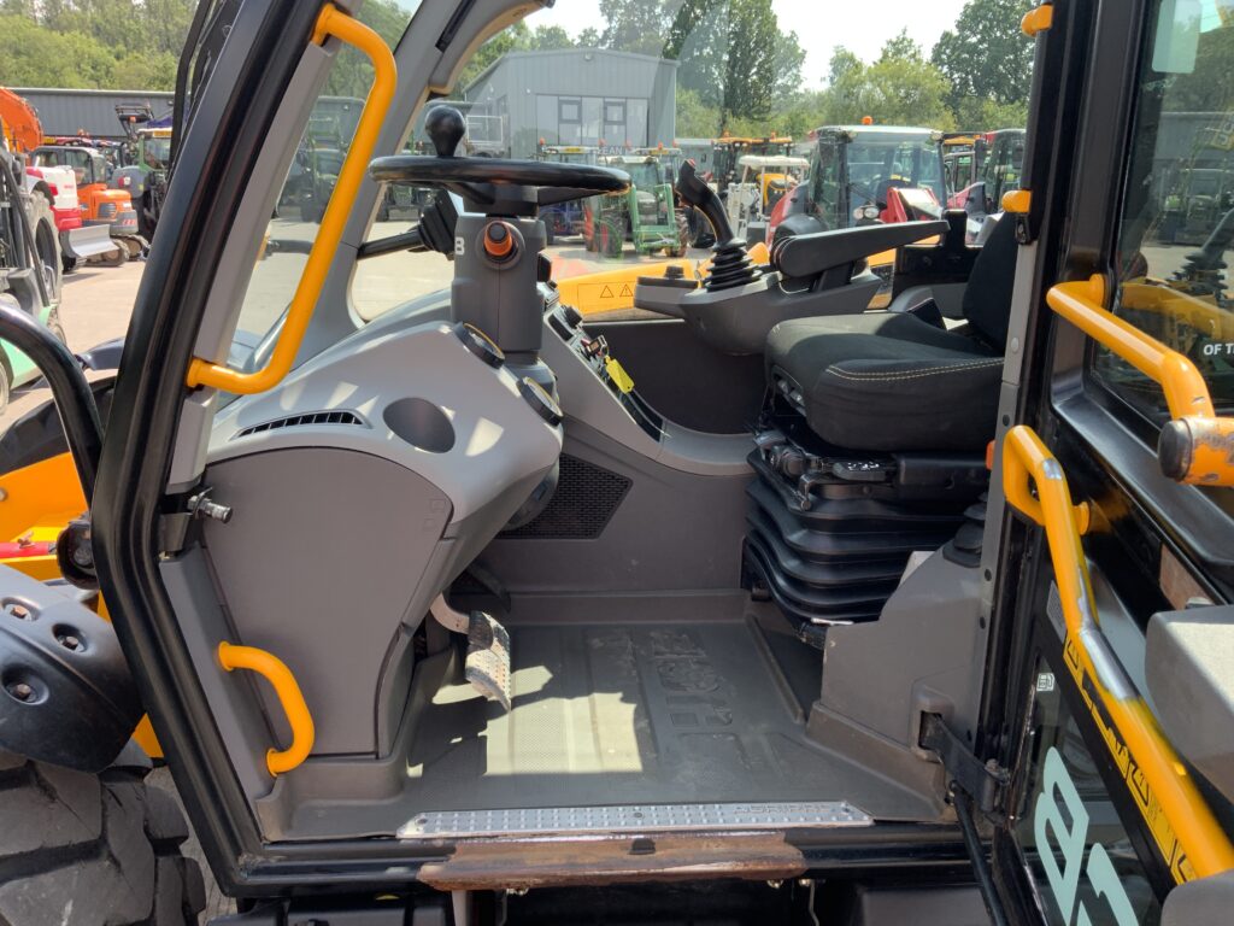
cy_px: 463
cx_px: 617
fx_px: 1034
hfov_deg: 61.7
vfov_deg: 48.2
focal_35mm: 29
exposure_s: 1/284
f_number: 1.8
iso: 16
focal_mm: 3
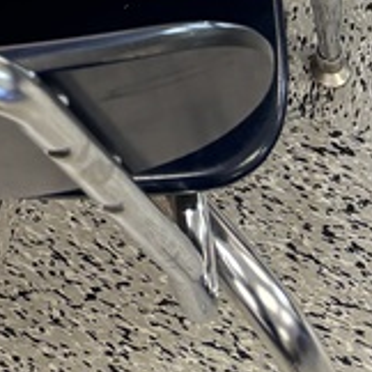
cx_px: -354
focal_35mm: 145
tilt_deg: -37.1
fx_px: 1763
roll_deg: +18.3
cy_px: -774
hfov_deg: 11.0
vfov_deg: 9.3
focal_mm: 5.96
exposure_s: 1/60
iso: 80
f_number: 1.6
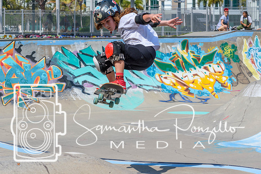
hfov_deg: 15.7
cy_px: 87
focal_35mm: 131
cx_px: 130
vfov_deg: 10.5
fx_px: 948
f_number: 8
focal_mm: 86
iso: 200
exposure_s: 1/1000
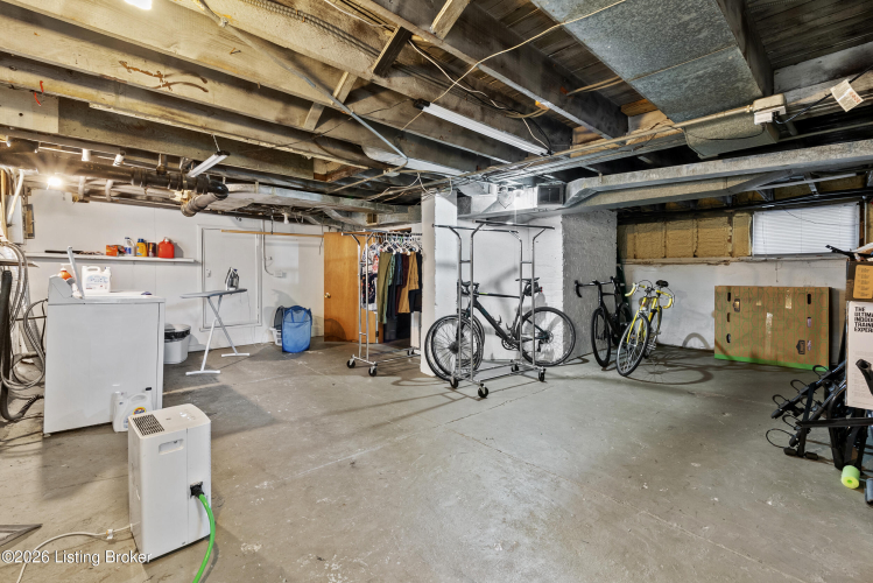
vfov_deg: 73.8
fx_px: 388
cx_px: 436
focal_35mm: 16
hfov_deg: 96.7
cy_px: 292
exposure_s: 3.2
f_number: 11
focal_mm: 16
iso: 400
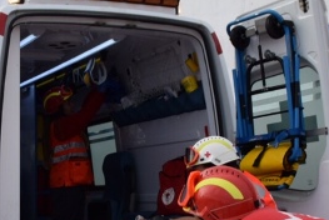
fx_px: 750
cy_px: 246
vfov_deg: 16.2
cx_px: 40
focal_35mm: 82
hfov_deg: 24.1
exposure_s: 1/250
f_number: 8
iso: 400
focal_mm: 18
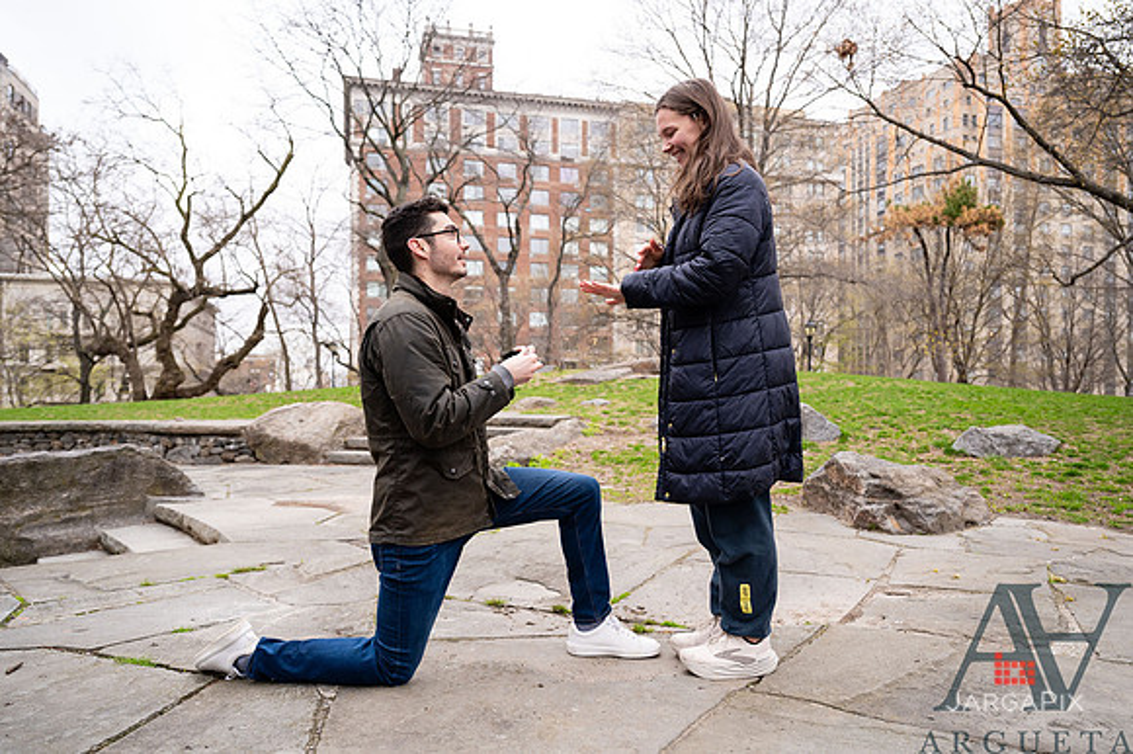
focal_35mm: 26
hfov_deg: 69.9
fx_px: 810
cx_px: 566
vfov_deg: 49.9
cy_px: 405
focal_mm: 24
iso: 400
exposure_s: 1/200
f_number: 3.2
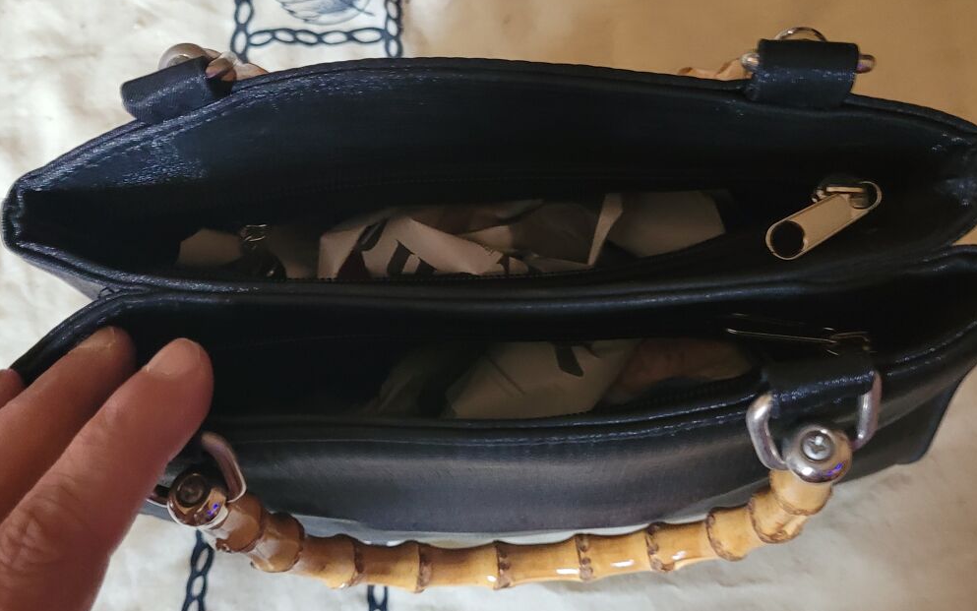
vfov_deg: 34.4
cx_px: 488
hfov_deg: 52.7
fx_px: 985
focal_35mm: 37
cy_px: 250
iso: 400
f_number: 1.8
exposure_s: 1/50
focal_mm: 5.4
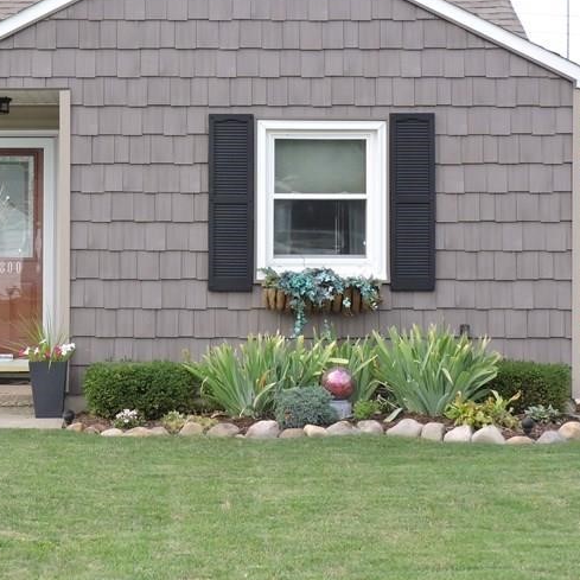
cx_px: 95
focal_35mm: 87
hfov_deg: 19.7
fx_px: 1649
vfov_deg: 19.9
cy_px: 229
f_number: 3.5
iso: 320
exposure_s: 1/640
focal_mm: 8.4
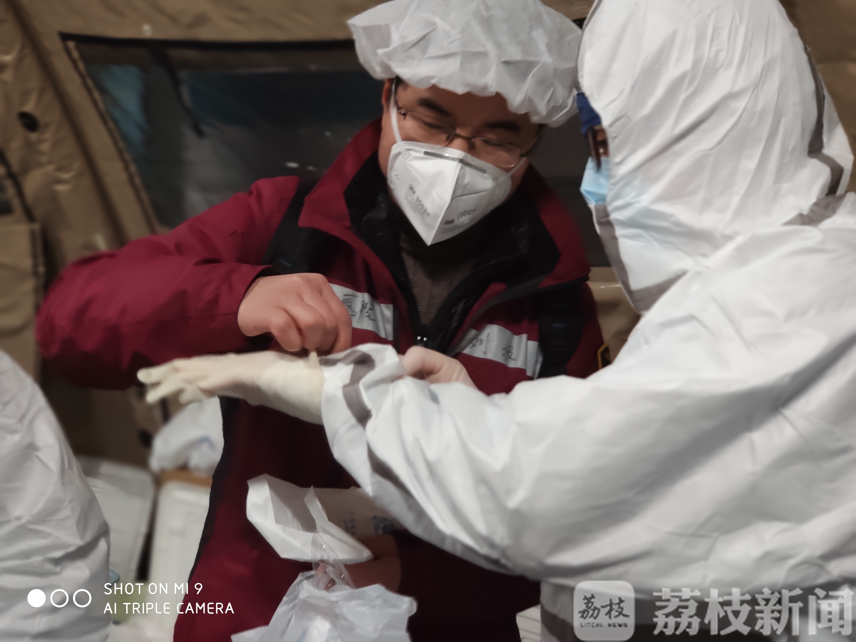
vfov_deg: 27.0
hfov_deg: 35.5
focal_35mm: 54
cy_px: 321
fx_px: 1335
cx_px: 428
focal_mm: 6.22
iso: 1156
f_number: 2.2
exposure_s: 1/33
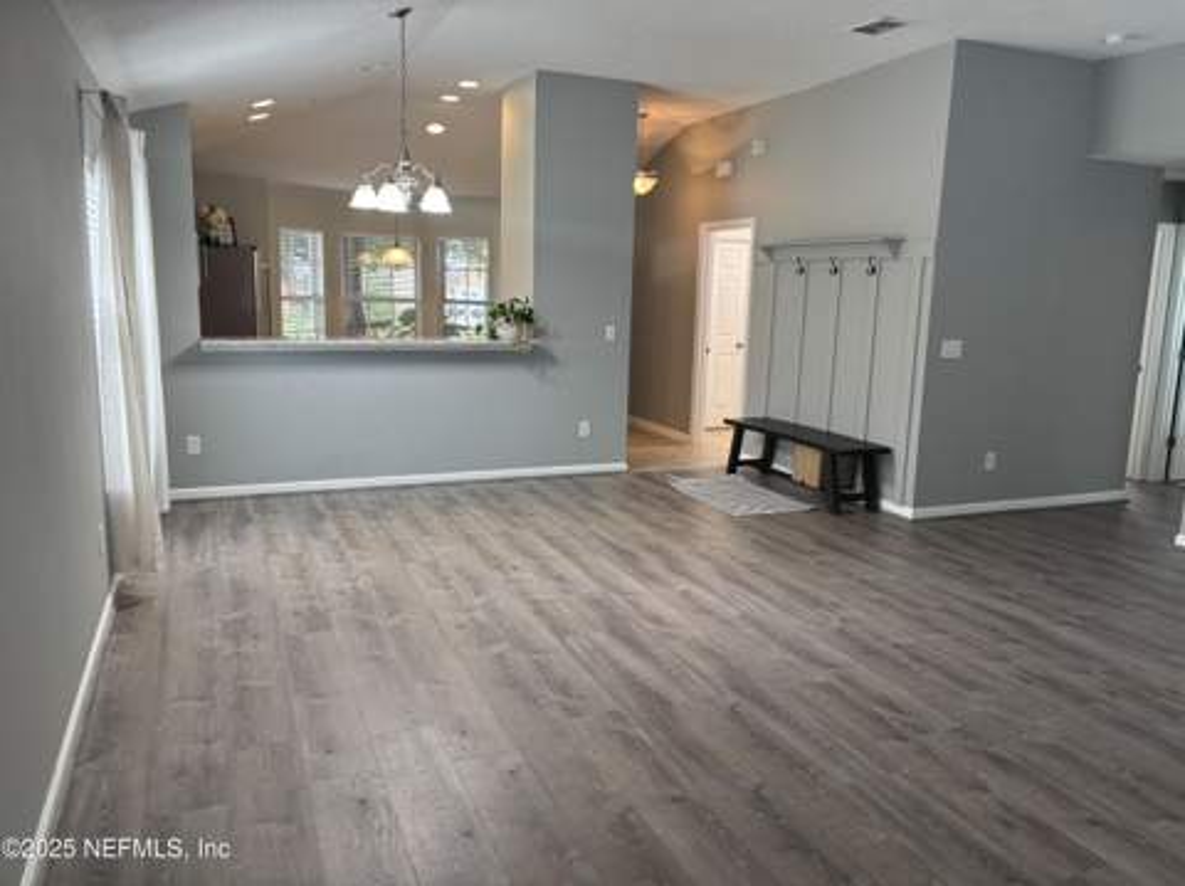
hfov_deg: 67.4
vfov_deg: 53.0
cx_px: 592
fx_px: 889
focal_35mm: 26
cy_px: 443
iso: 100
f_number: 1.6
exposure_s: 1/120
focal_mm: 5.96
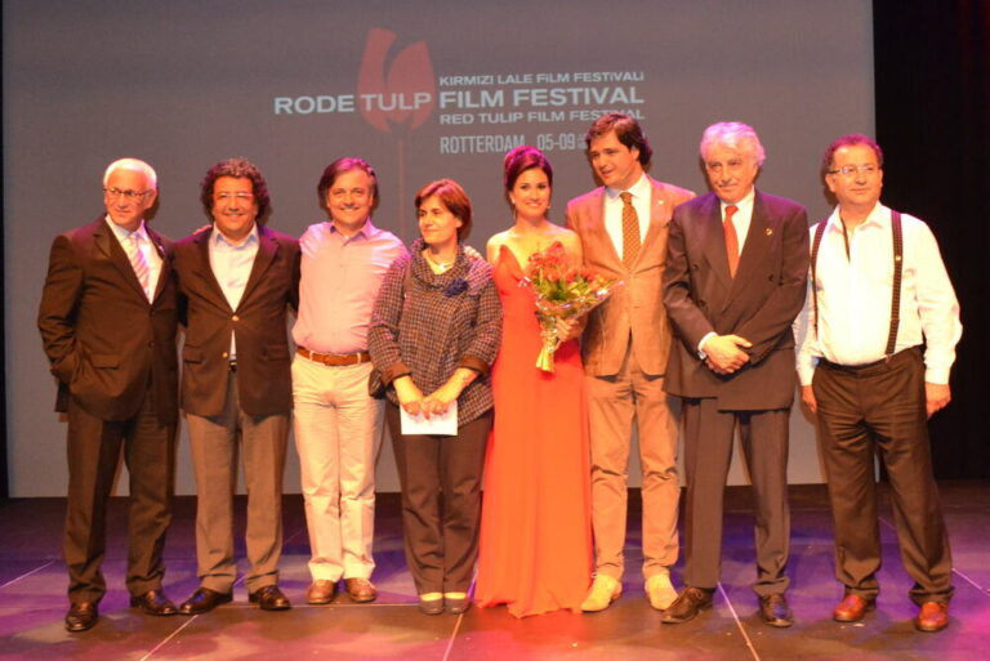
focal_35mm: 27
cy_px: 330
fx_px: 743
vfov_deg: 48.0
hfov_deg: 67.4
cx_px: 495
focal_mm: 18
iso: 1800
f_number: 3.5
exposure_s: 1/60
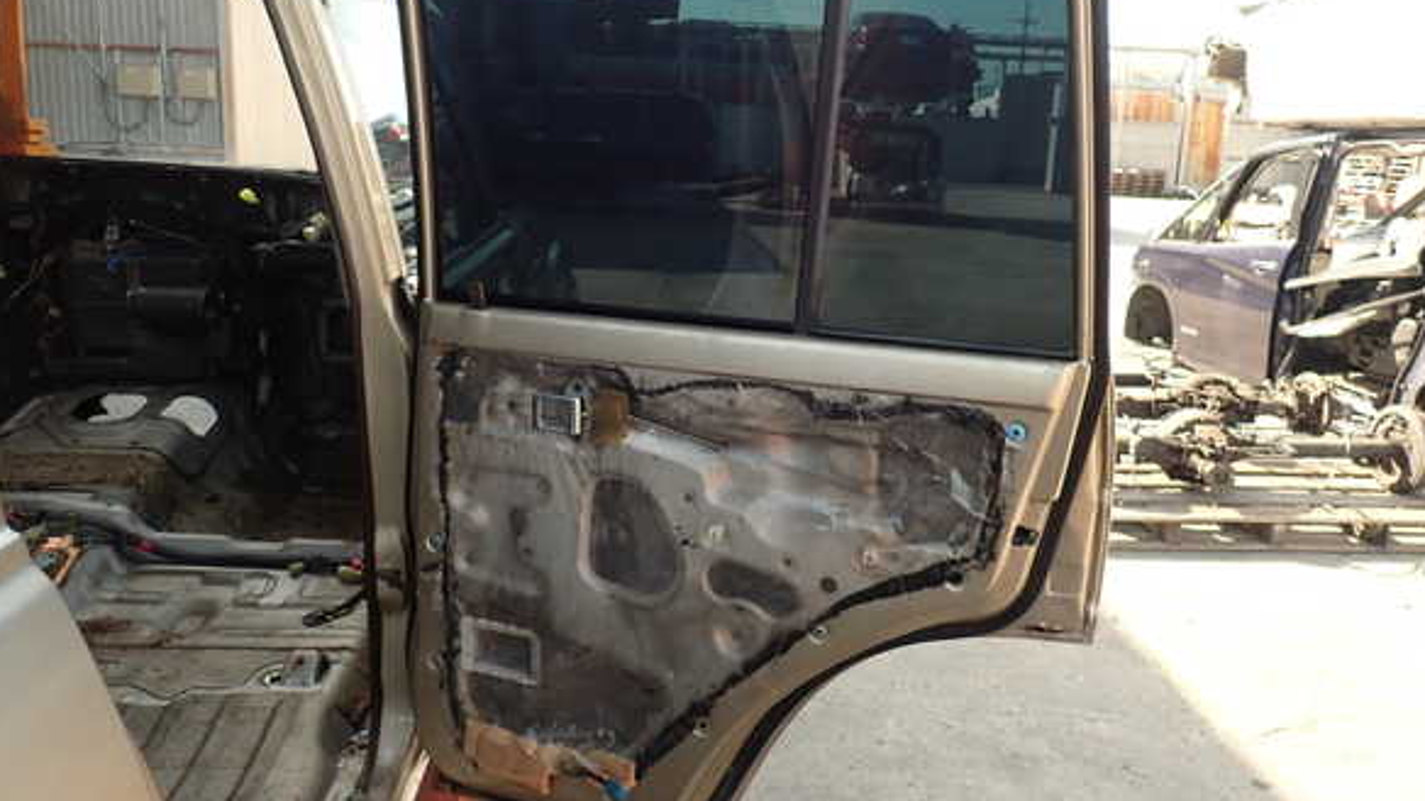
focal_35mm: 28
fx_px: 1058
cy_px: 339
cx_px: 722
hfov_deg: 67.9
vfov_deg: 41.3
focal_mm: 4.5
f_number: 2.8
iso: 100
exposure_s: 1/200
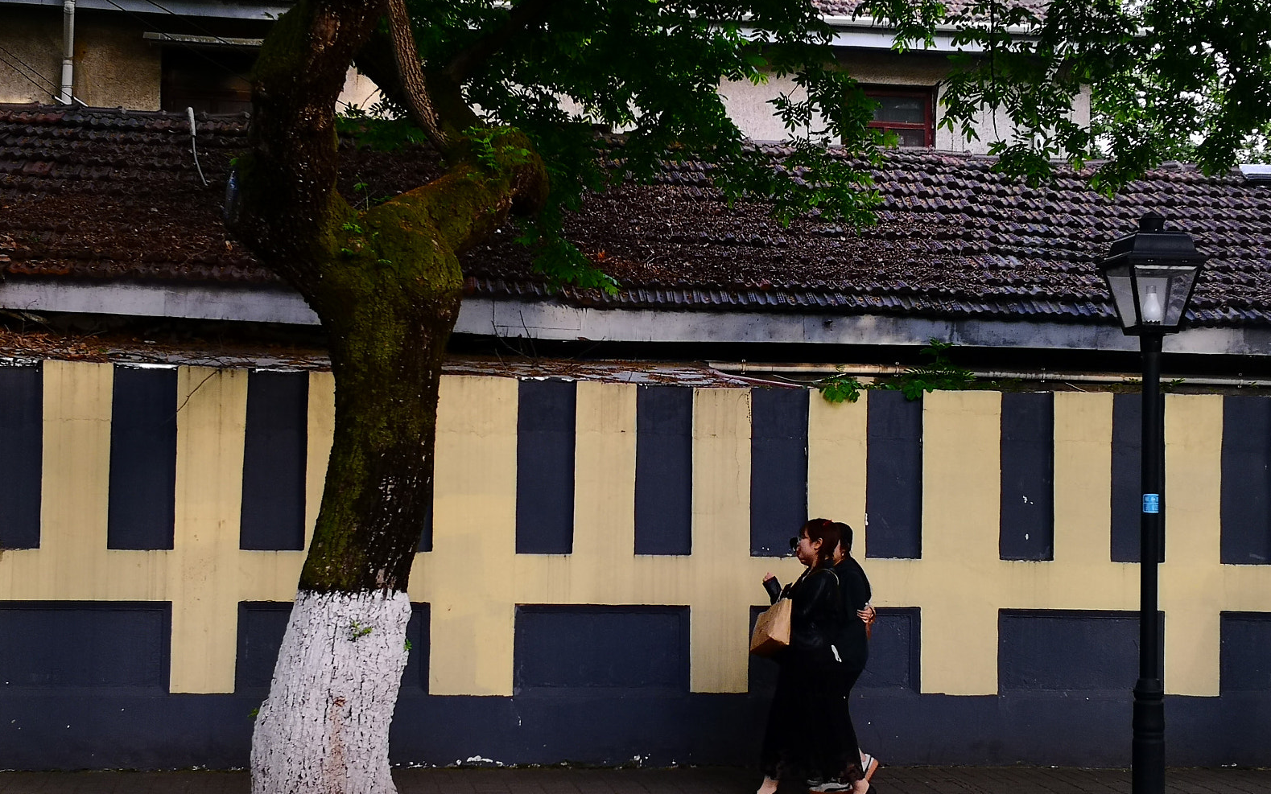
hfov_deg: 35.1
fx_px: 2009
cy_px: 440
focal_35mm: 58
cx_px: 632
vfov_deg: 22.4
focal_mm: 3.95
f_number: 1.6
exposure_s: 1/120
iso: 64
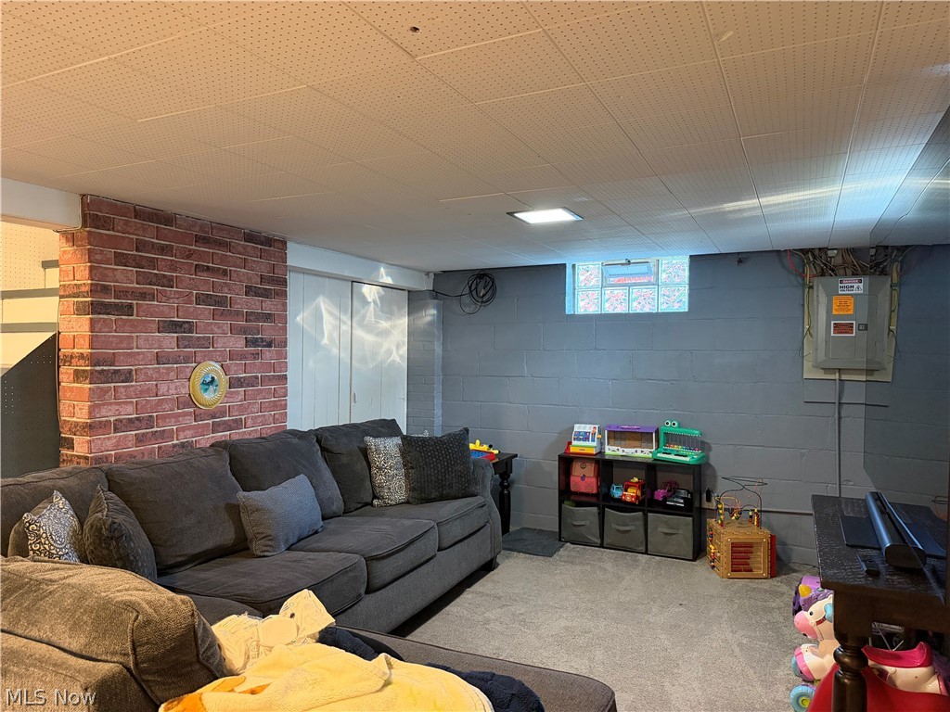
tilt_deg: -0.1
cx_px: 475
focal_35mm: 24
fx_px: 659
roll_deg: -0.1
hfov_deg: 71.6
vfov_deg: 56.8
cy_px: 356
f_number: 1.78
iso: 640
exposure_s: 1/40
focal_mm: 6.76
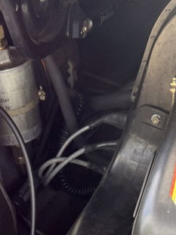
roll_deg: +10.3
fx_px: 536
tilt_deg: -44.4
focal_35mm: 79
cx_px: 55
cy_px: 310
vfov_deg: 22.1
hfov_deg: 18.6
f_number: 1.78
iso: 80
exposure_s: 1/178
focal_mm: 6.76
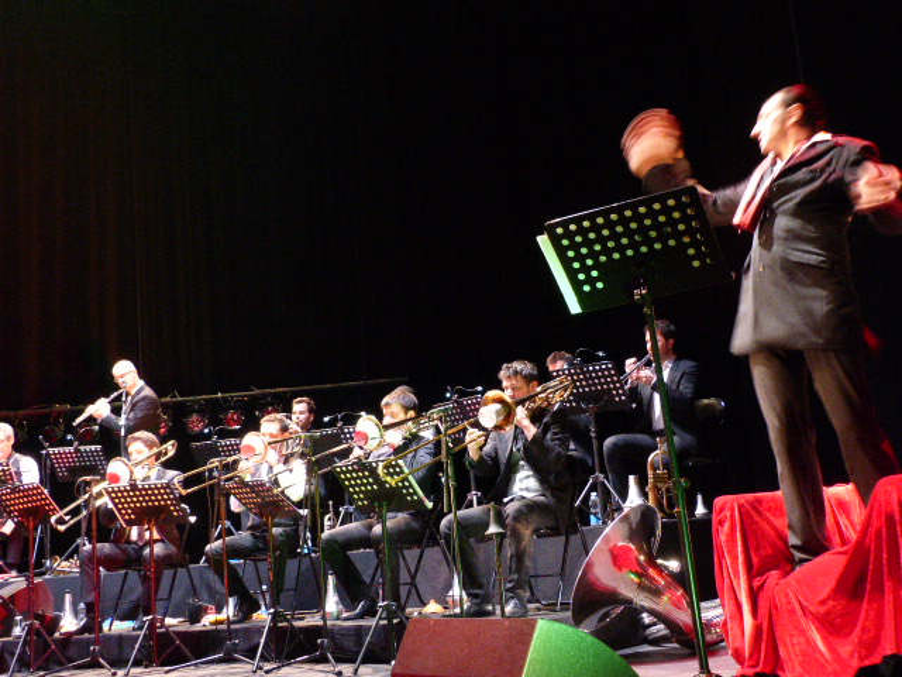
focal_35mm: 41
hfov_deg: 45.8
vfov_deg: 35.1
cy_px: 338
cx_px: 451
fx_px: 1068
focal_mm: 7.3
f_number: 3.1
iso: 1000
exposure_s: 1/15
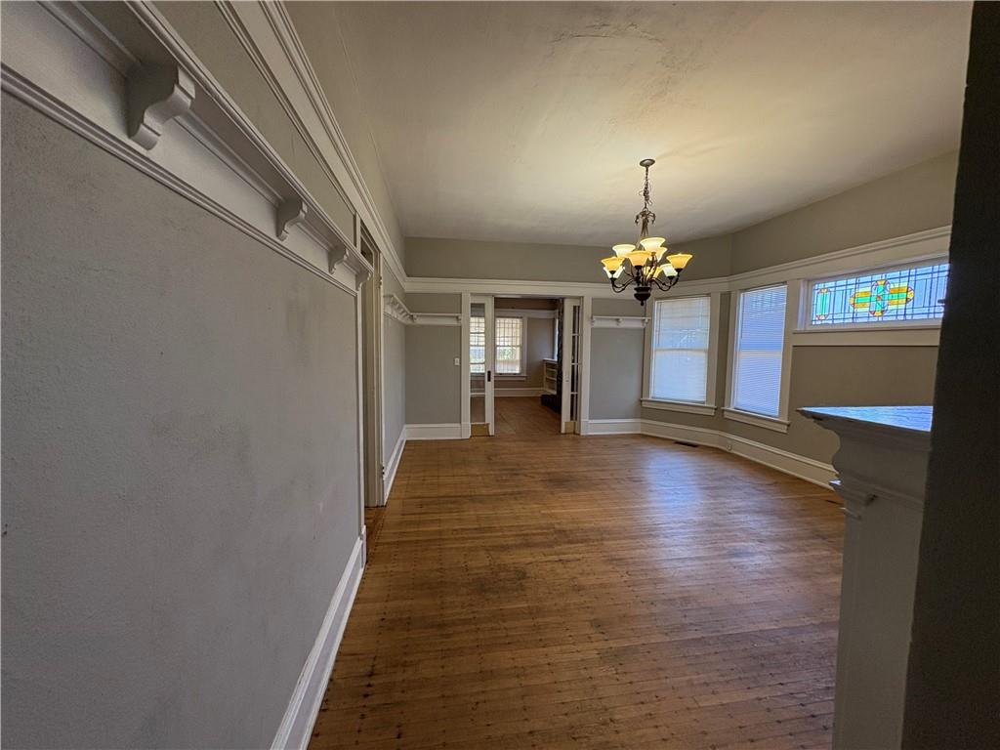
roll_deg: -0.8
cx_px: 500
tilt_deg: -4.1
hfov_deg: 102.1
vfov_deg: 85.7
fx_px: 404
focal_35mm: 14
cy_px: 375
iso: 200
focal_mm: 2.22
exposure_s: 1/120
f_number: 2.2
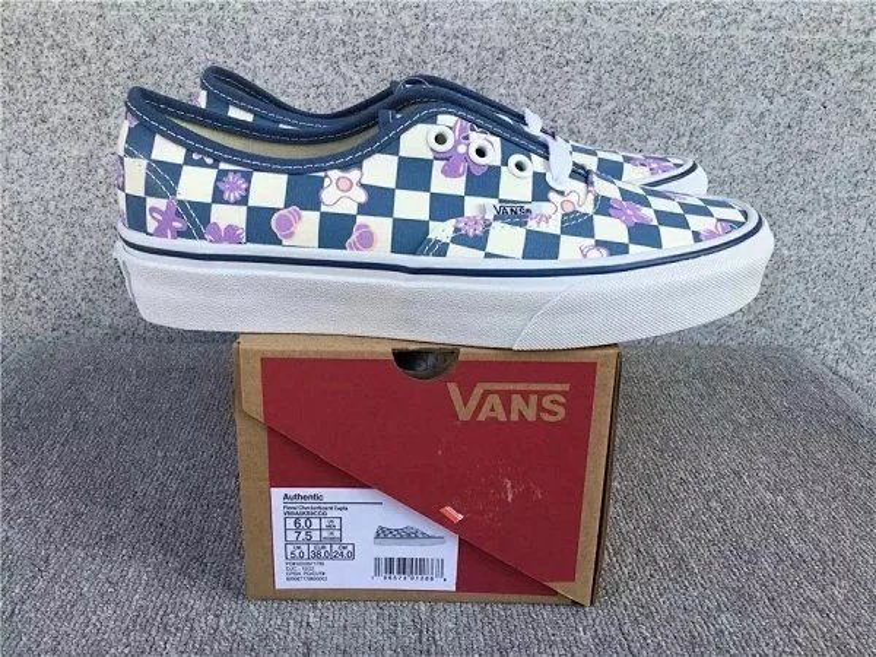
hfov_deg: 58.4
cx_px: 438
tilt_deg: -19.5
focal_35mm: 31
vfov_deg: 45.4
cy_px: 328
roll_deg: -1.8
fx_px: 784
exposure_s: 1/303
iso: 25
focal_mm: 3.3
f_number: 2.4
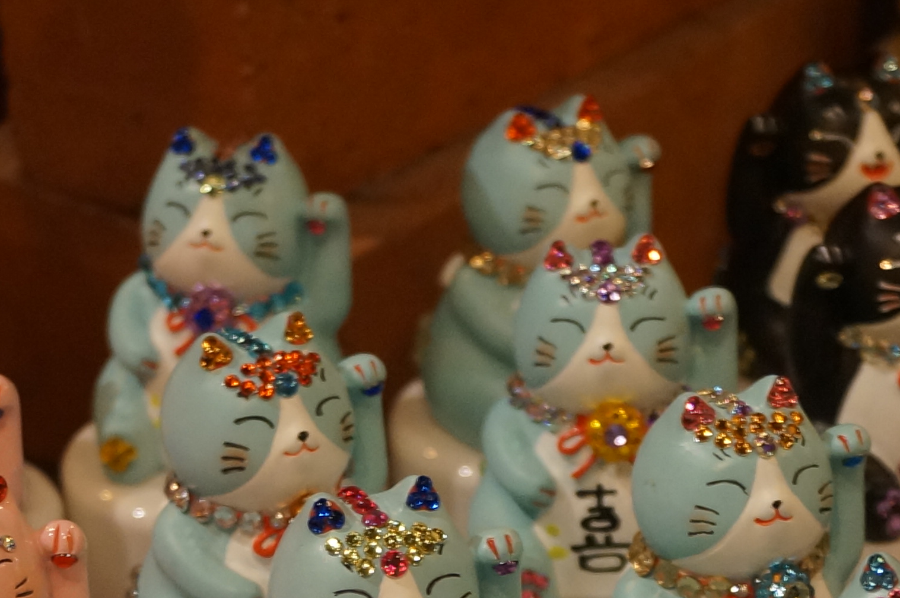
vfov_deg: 9.7
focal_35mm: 136
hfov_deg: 15.1
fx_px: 3396
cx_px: 472
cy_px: 958
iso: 640
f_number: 4.5
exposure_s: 1/60
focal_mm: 28
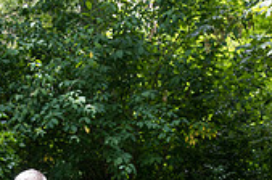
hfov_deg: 17.3
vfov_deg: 11.3
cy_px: 240
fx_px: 882
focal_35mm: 117
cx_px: 32
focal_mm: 34
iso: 400
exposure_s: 1/320
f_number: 4.5
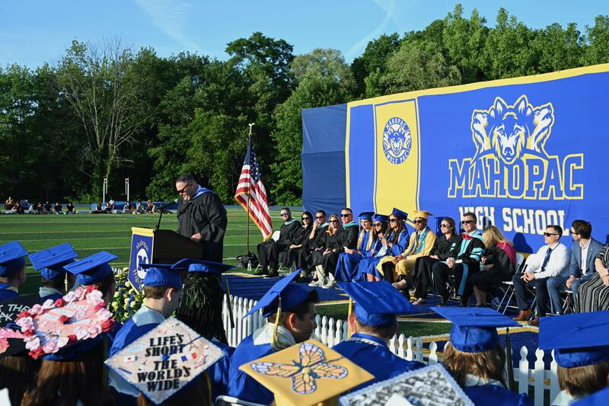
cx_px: 304
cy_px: 203
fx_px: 846
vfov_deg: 27.0
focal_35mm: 50
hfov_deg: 39.6
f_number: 8
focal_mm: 50
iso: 450
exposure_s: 1/500
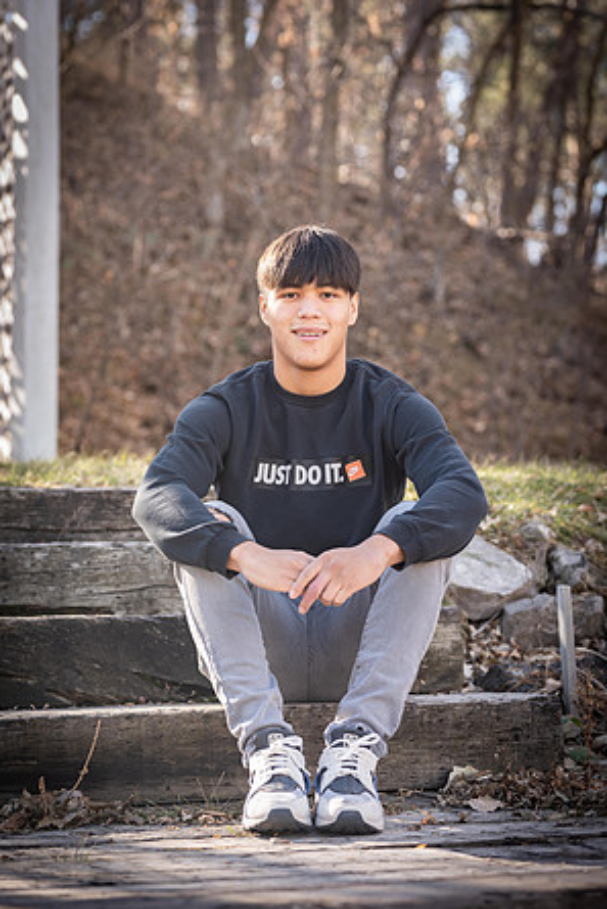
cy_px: 451
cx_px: 302
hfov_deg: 15.9
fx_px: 2173
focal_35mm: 86
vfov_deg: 23.6
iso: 100
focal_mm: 85
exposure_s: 1/125
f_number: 3.2
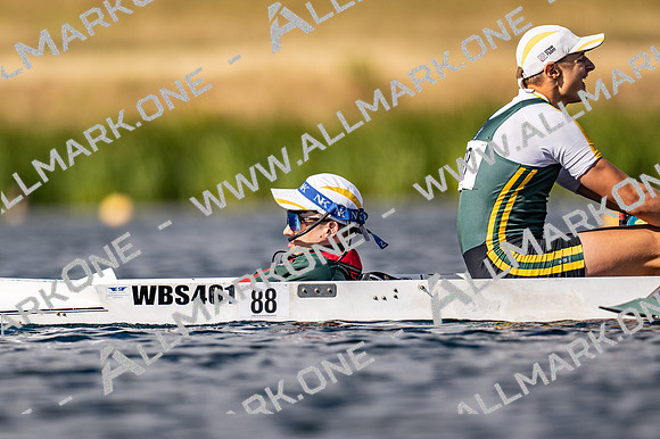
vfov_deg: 1.5
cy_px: 220
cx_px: 330
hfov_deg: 2.3
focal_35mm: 900
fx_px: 16490
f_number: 4
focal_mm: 600
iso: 140
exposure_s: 1/2500
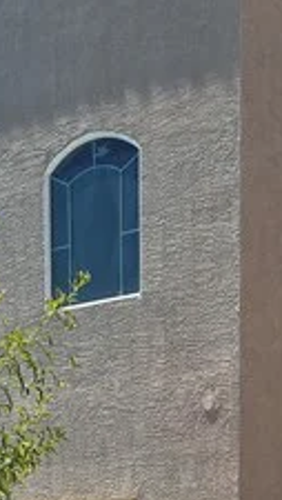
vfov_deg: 17.0
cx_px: 40
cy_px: 744
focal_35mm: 114
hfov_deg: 10.6
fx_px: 1511
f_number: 1.7
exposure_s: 1/1139
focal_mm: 6.3
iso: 12
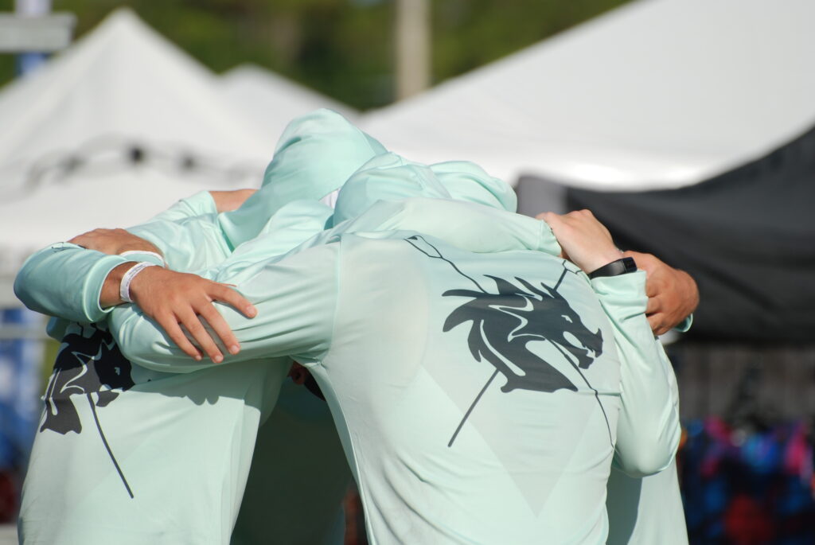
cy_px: 272
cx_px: 408
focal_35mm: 375
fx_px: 8498
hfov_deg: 5.5
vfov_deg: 3.7
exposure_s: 1/800
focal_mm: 250
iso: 100
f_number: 5.6
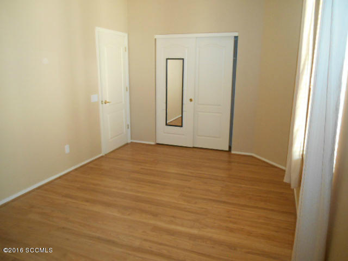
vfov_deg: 53.1
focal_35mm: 26
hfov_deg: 67.3
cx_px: 174
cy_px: 130
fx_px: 261
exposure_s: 1/13
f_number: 3.4
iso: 400
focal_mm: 4.7
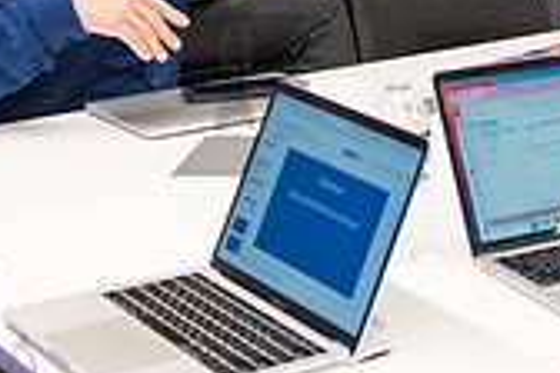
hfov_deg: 16.9
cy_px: -28
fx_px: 1789
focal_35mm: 115
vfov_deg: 11.7
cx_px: 700
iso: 2500
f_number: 4.5
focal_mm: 28
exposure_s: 1/250
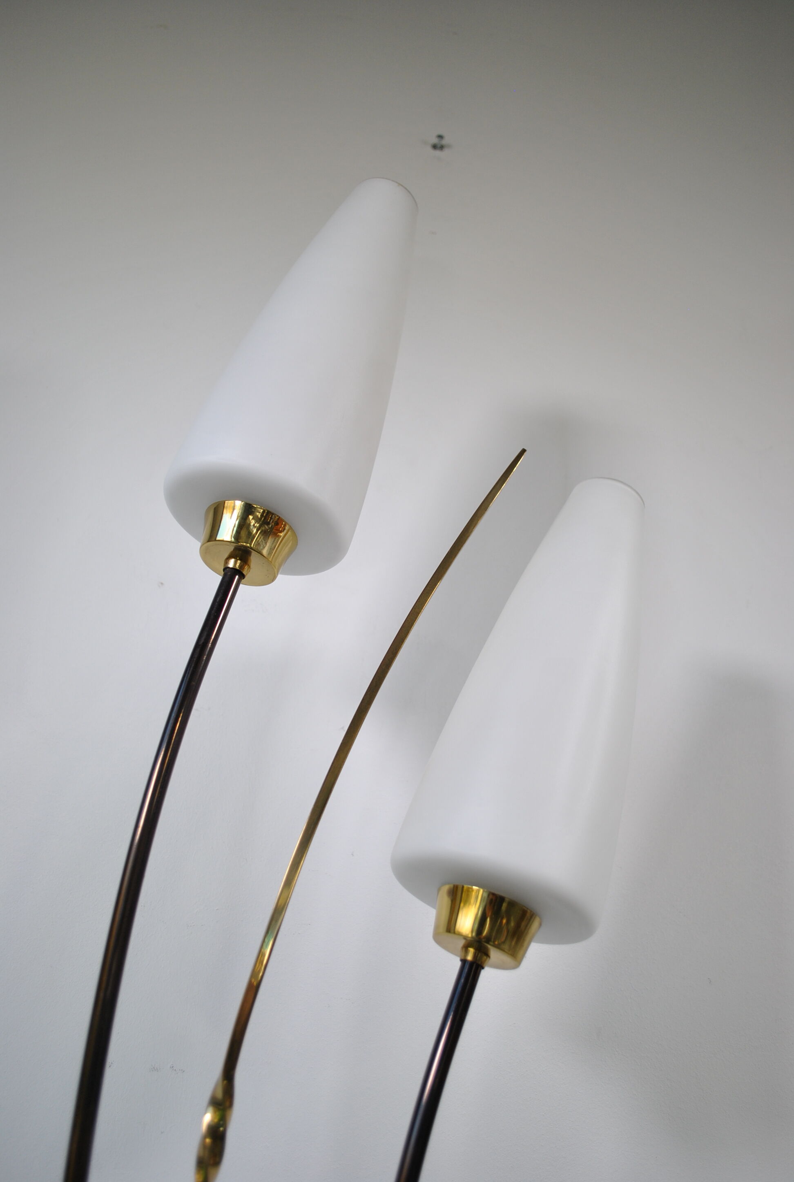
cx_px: 397
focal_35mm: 30
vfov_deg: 61.8
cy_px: 591
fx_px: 988
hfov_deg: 43.8
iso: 200
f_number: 3.8
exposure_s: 1/200
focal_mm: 20
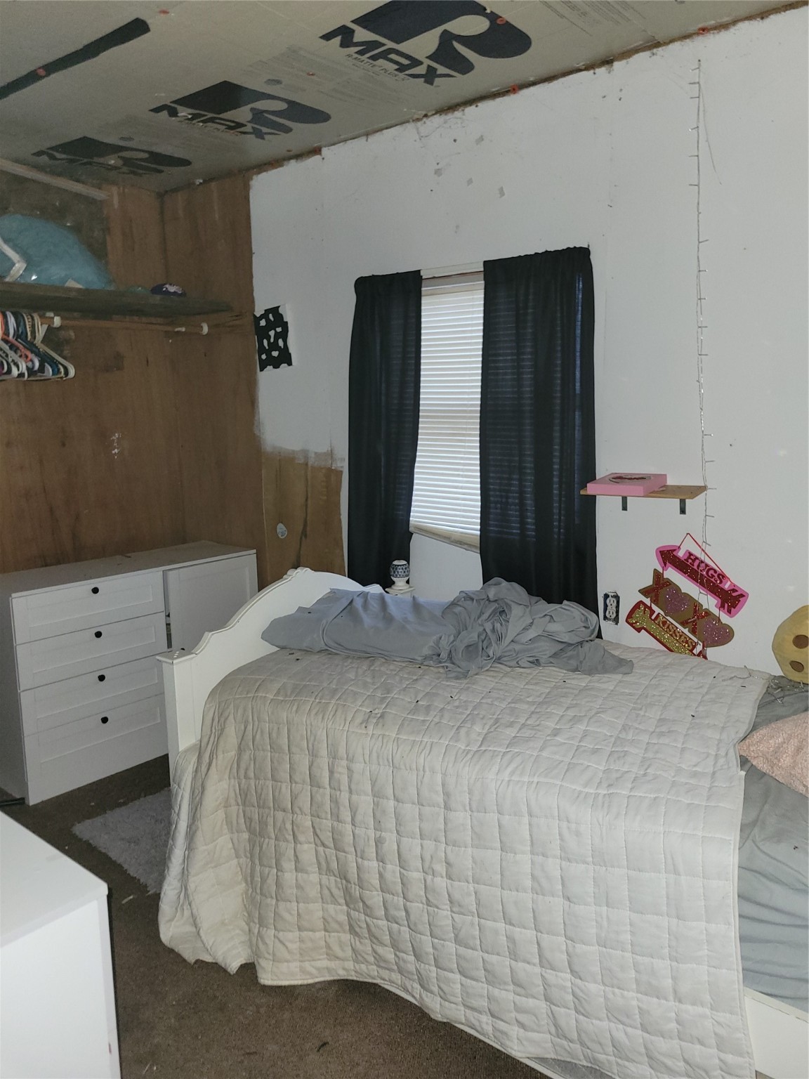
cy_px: 540
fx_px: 810
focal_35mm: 26
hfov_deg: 53.1
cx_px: 404
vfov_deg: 67.3
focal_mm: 5.4
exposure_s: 1/12.8
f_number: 1.8
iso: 125
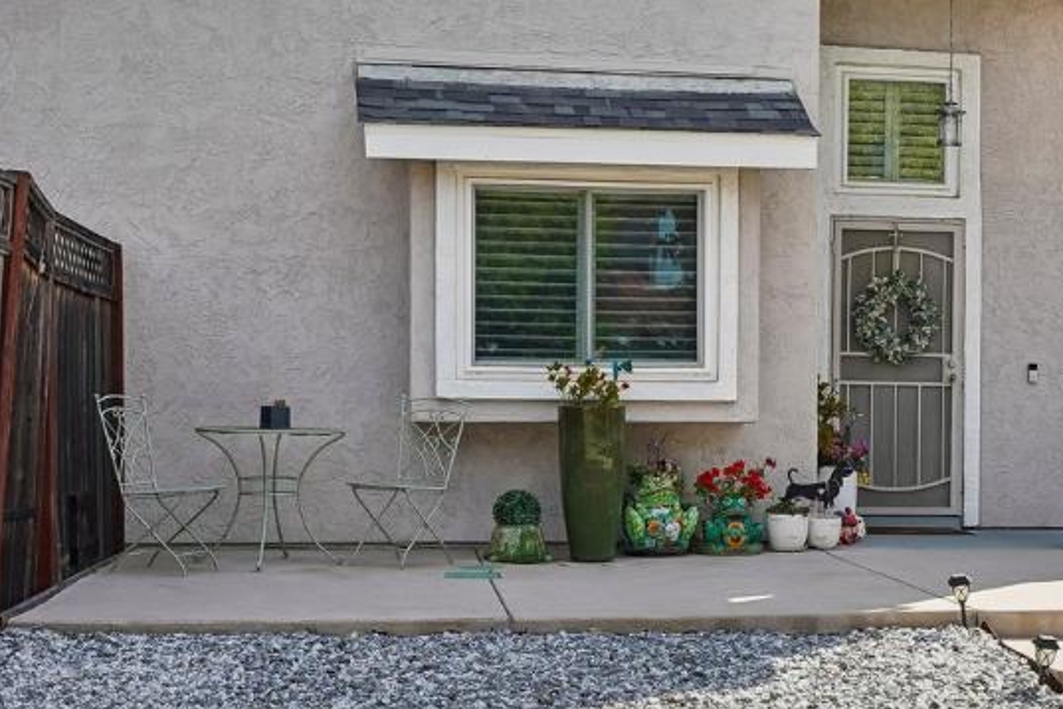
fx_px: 1978
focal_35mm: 67
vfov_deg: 20.2
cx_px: 740
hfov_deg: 29.8
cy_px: 213
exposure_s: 1/400
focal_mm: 24
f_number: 10
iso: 640
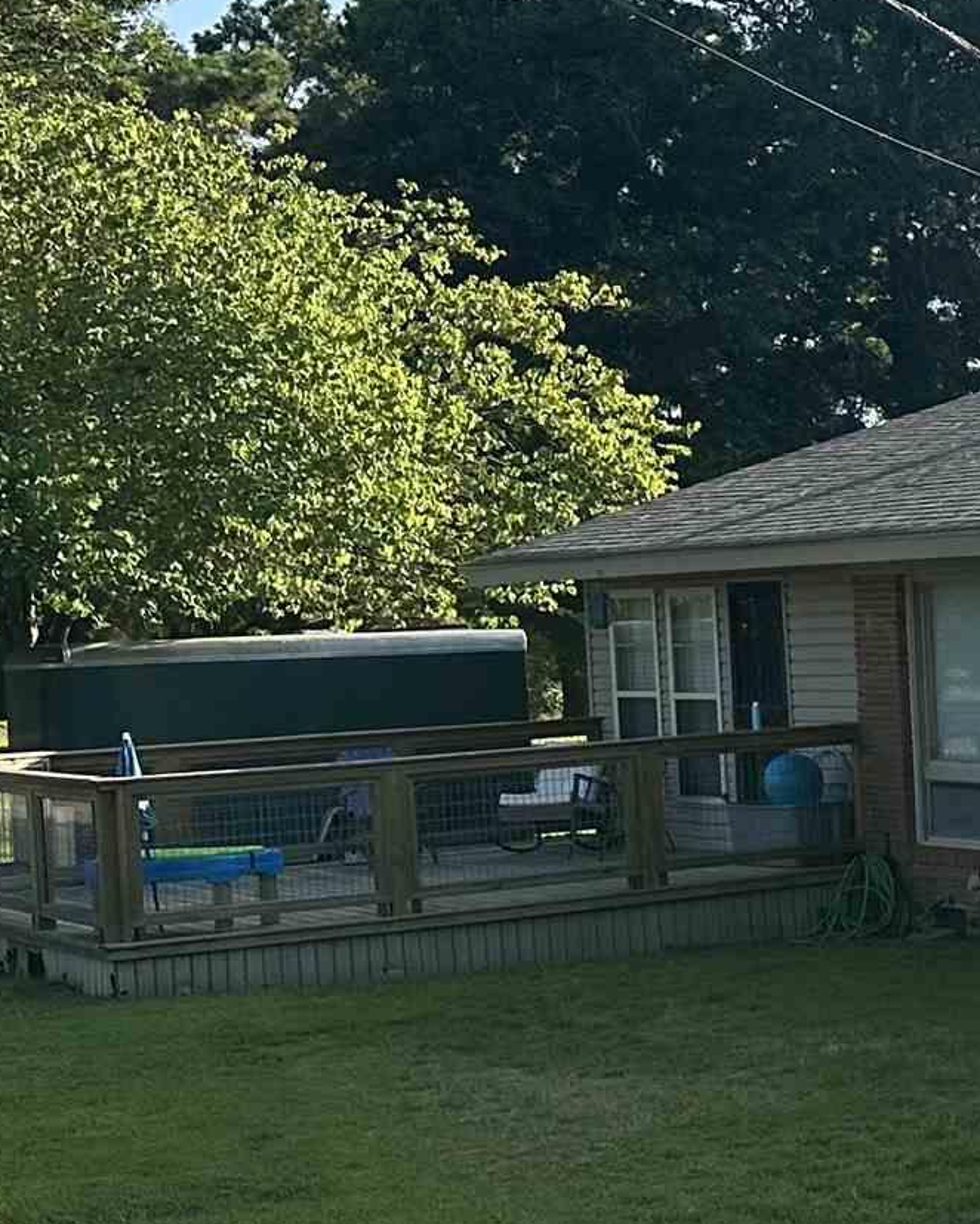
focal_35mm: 87
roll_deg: +1.6
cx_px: 2027
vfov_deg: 22.0
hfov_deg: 14.4
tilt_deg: -2.2
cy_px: 712
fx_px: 3153
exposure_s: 1/3597
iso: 80
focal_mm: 6.86
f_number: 1.78
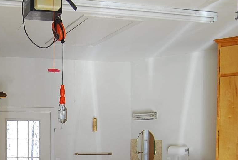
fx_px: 450
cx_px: 29
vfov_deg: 19.3
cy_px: 172
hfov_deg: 28.6
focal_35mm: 68
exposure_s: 1/60
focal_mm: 18
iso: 200
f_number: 4
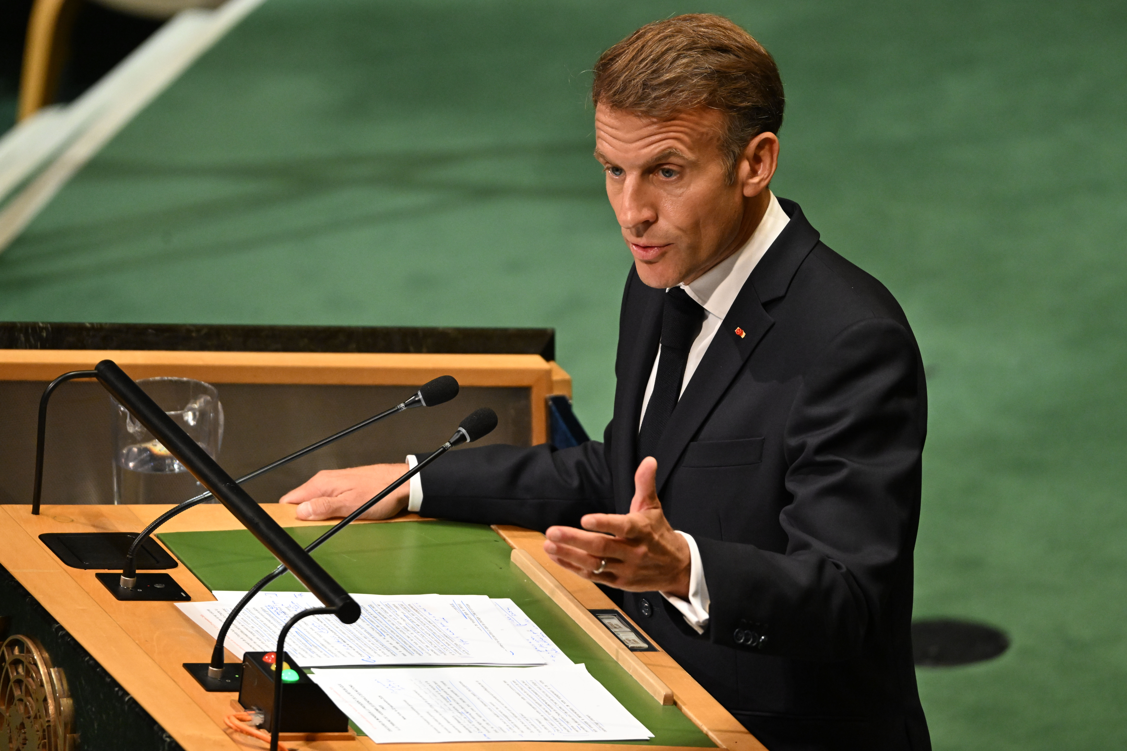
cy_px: 376
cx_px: 564
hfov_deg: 4.0
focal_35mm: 520
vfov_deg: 2.6
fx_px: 16278
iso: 5000
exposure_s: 1/200
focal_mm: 520
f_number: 6.3
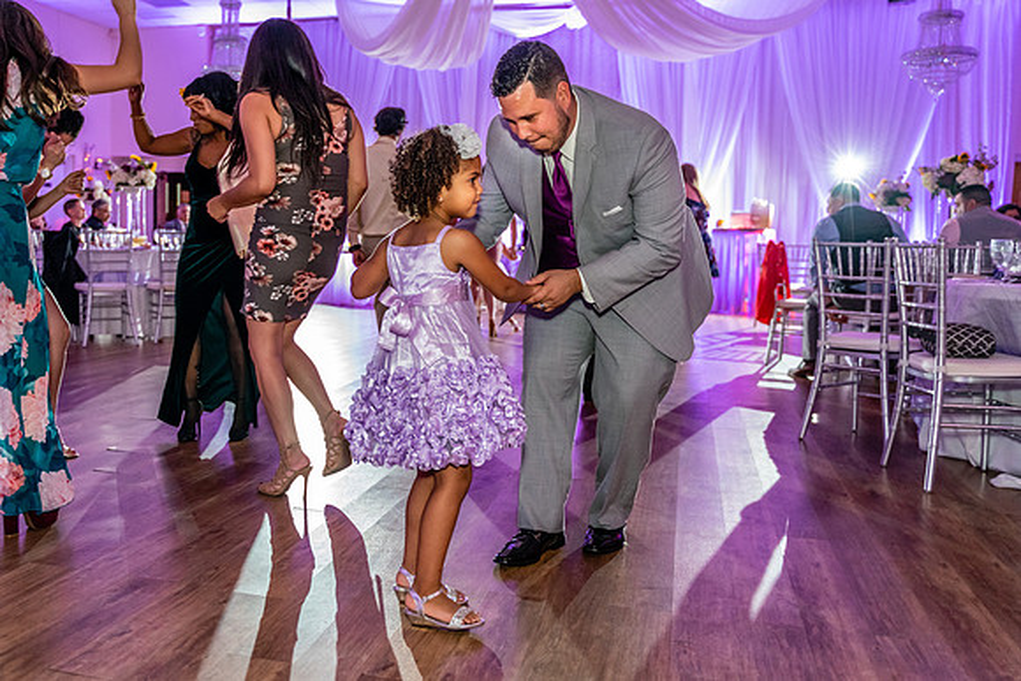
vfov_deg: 40.6
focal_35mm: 32
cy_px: 300
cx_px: 430
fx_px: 920
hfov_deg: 57.8
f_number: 2.8
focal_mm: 28
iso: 4000
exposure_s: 1/125
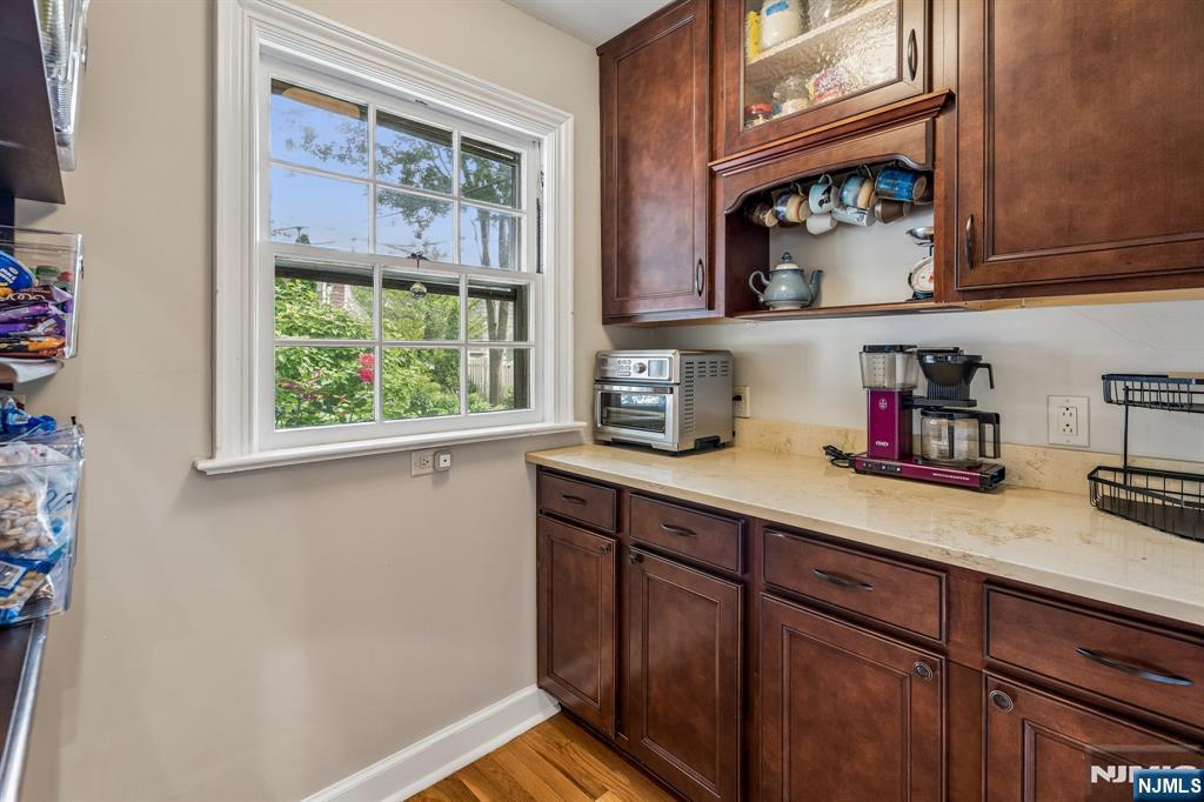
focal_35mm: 16
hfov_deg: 96.8
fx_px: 535
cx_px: 602
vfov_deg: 73.7
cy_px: 401
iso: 250
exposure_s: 1/5
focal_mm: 16
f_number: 6.3
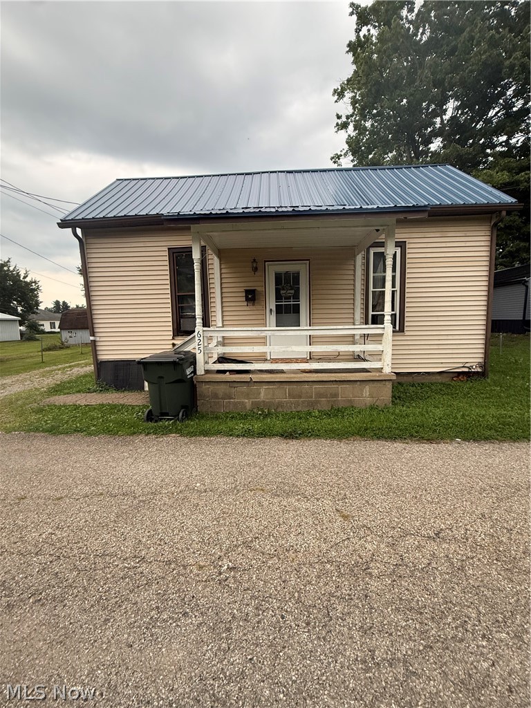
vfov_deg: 102.1
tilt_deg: -5.7
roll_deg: +0.8
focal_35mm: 14
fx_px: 286
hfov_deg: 85.7
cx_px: 266
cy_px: 354
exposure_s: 1/99
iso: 250
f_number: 2.2
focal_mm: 2.22
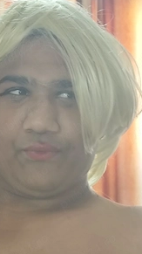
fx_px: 745
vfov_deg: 19.3
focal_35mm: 111
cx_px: 37
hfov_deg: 10.9
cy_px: 130
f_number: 1.65
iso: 200
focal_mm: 6.19
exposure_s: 1/25
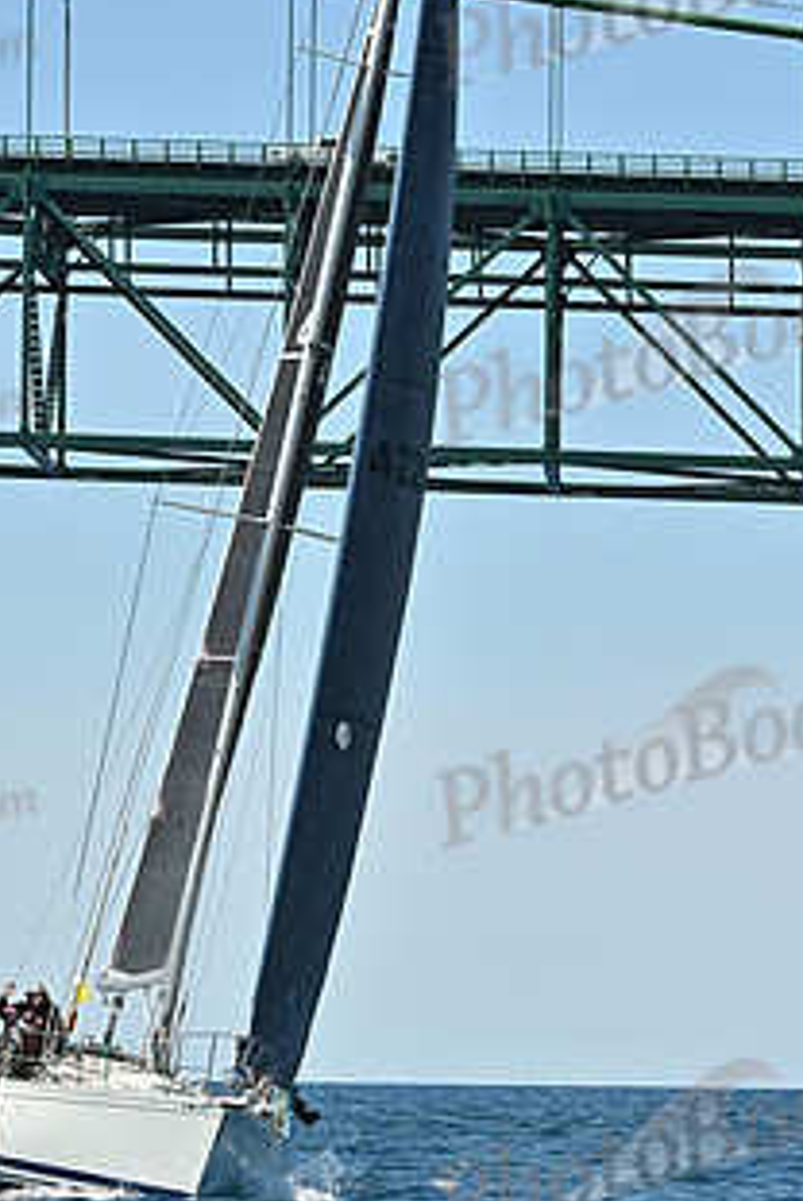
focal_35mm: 233
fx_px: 7778
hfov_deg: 5.9
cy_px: 602
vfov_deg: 8.8
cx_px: 237
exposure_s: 1/1000
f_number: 9
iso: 320
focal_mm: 125
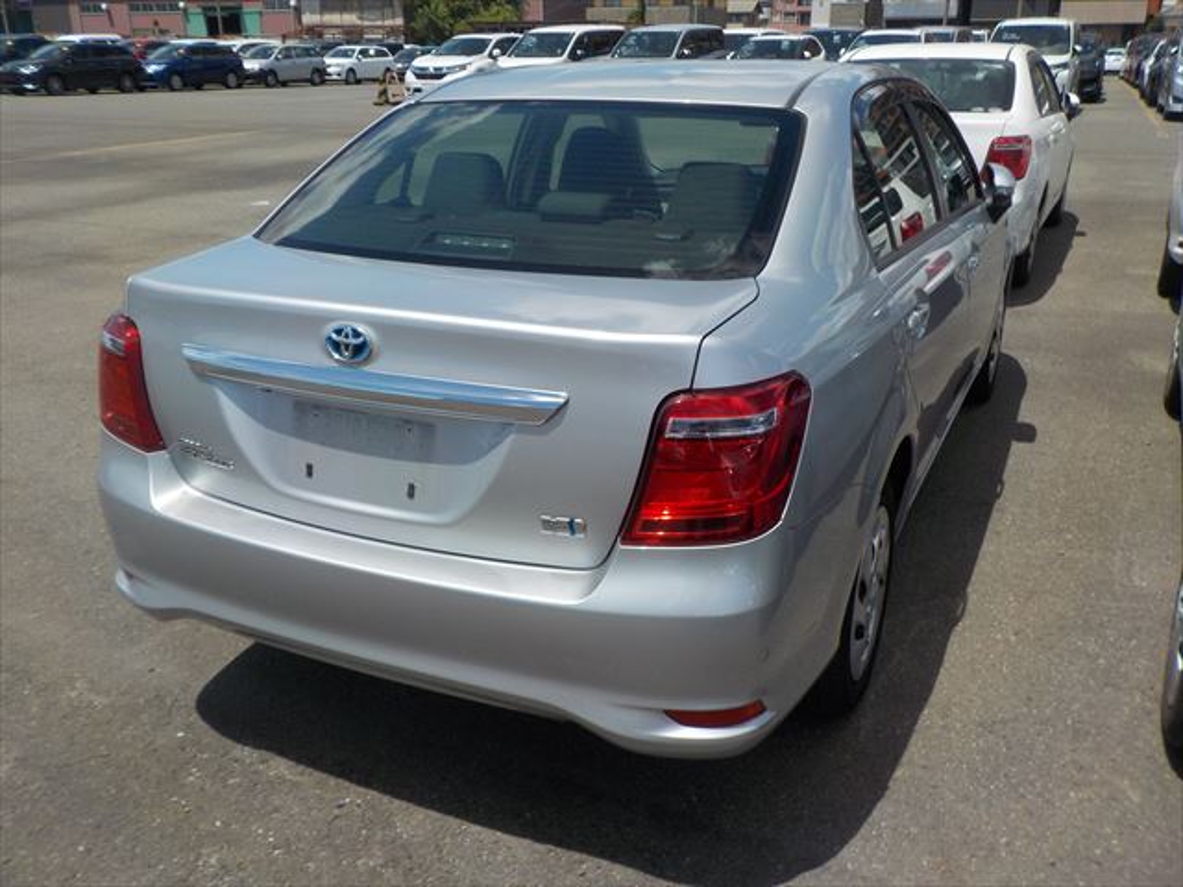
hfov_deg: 60.0
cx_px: 592
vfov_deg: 46.8
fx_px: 1025
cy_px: 444
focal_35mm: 30
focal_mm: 4.1
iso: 125
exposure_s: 1/1250
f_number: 3.3
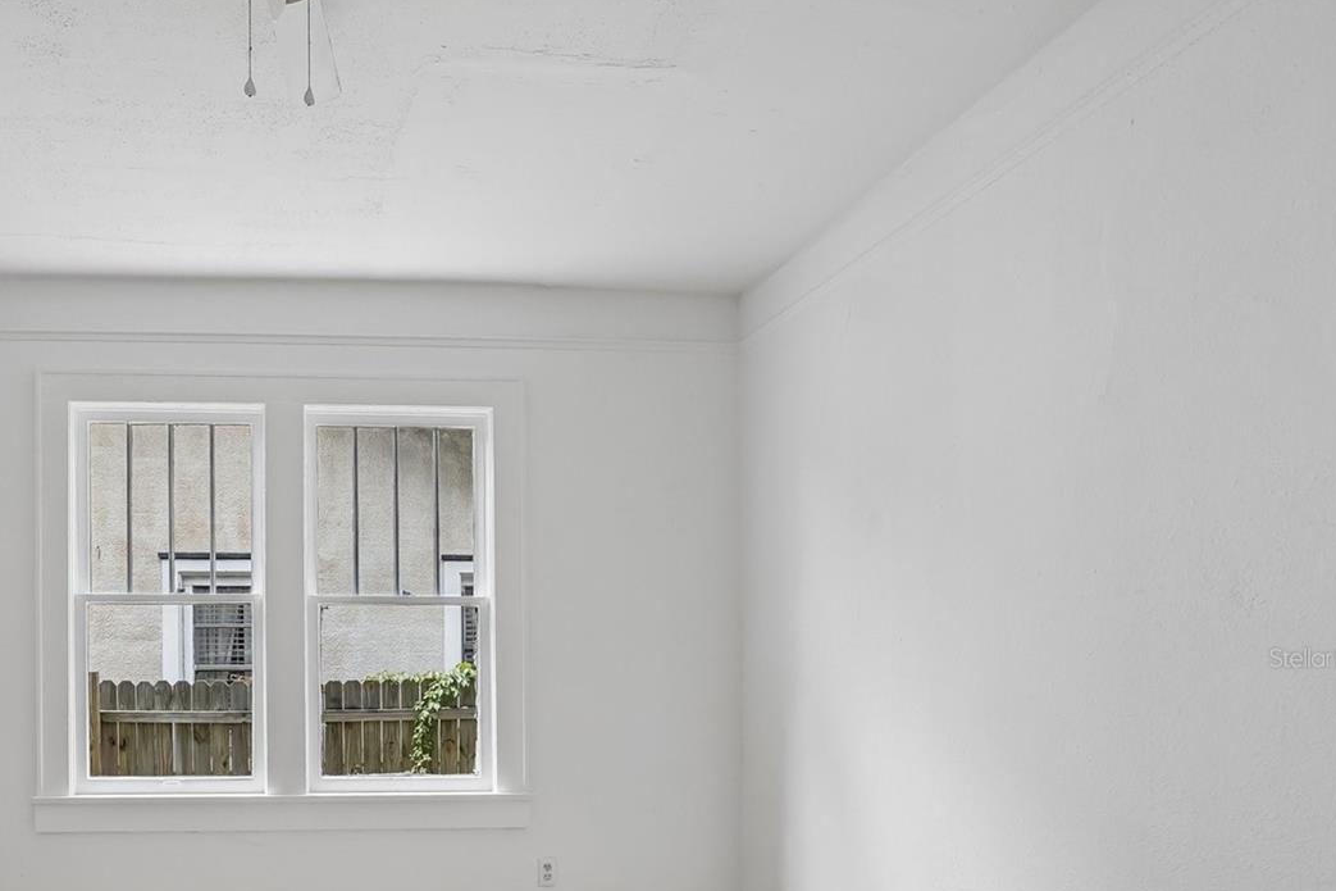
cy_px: 658
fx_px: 853
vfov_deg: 52.9
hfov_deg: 71.7
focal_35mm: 23
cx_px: 359
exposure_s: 1/30
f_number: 8
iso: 160
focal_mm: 10
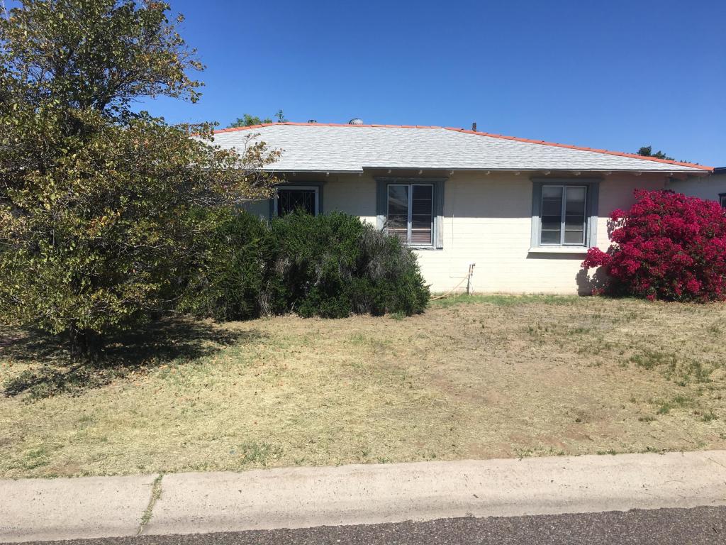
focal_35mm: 29
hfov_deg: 61.7
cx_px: 363
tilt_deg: -3.0
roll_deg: -0.5
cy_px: 272
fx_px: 608
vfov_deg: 48.2
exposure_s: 1/2331
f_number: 2.2
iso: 25
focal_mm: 4.15
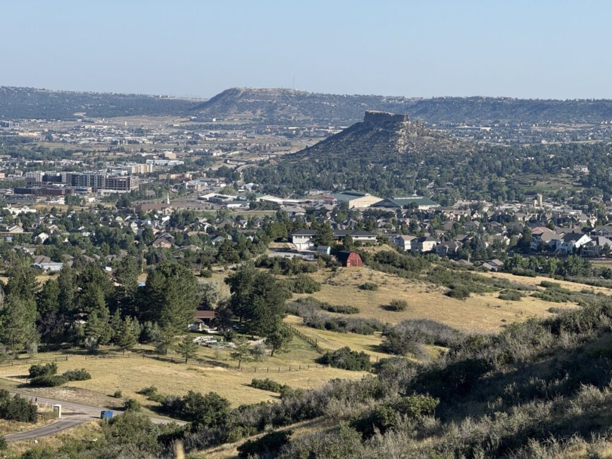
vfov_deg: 12.3
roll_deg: -1.4
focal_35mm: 120
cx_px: 306
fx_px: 2122
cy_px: 230
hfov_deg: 16.4
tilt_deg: -3.8
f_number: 2.8
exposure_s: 1/1577
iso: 64
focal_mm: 15.66
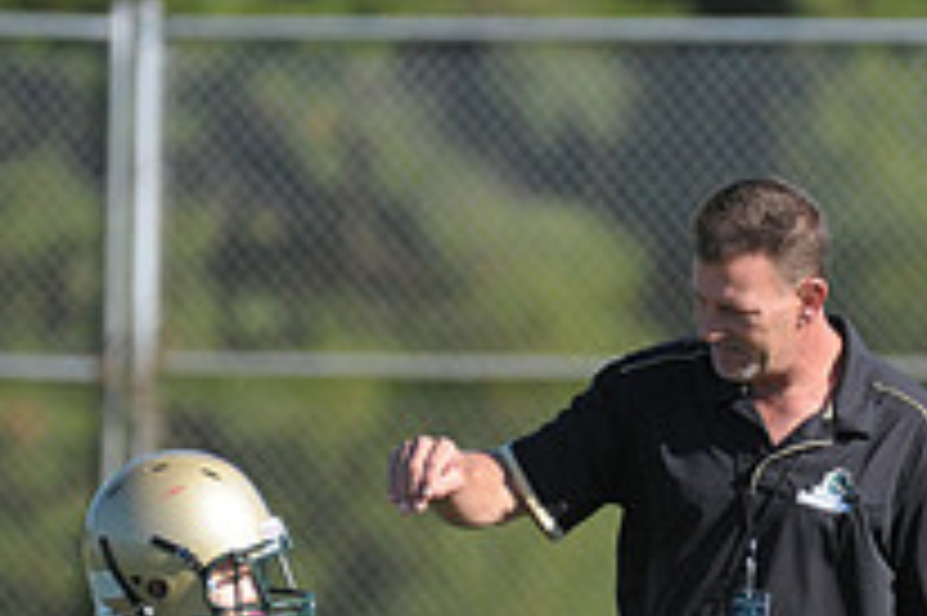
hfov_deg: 1.6
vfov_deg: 1.1
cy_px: 848
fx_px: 32521
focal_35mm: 1264
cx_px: 756
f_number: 4
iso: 640
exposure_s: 1/3200
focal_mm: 300
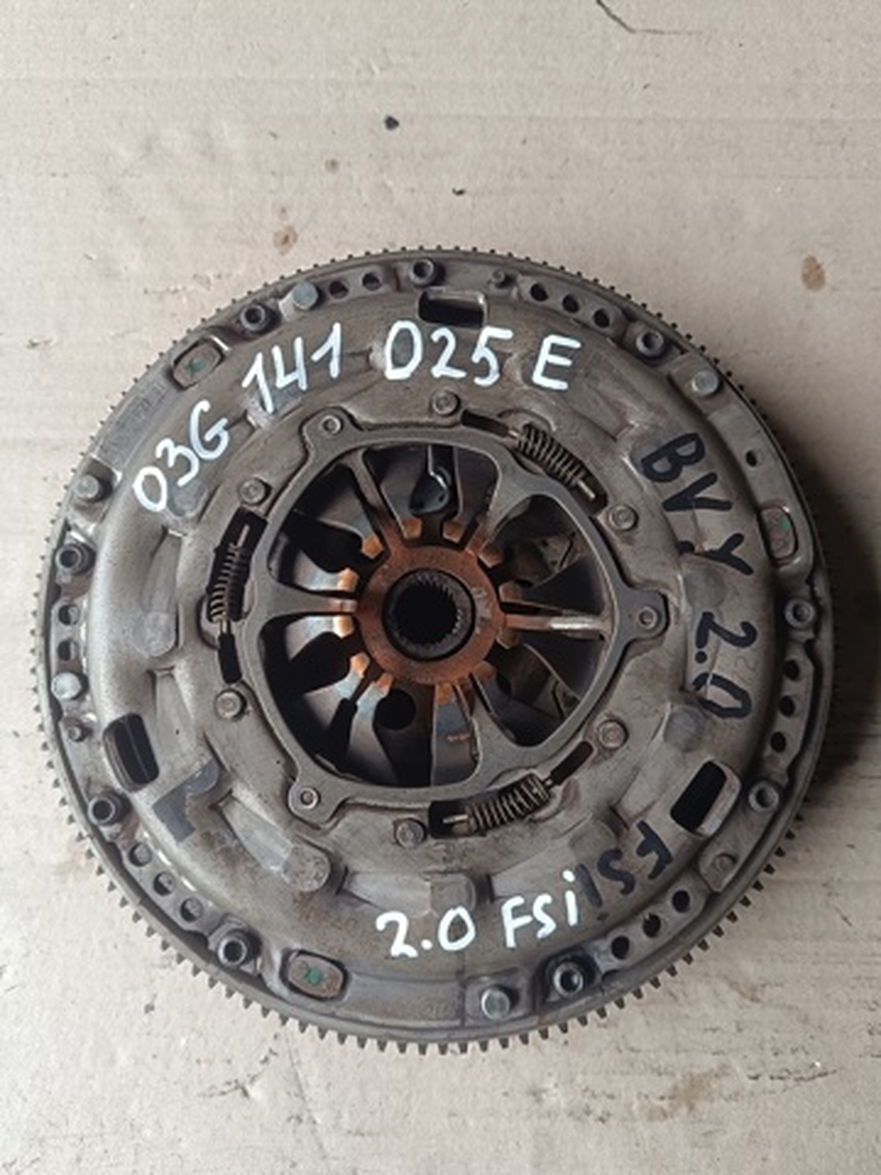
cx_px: 440
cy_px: 588
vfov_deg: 71.6
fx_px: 814
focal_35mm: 24
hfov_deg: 56.8
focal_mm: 5.59
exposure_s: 1/120
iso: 161
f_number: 1.88
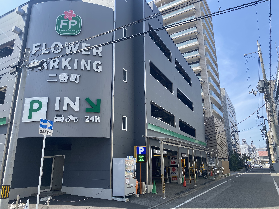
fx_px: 210
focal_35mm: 26
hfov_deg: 67.3
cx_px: 140
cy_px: 104
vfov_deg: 53.1
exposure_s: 1/1232
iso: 32
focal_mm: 4.25
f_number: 1.8
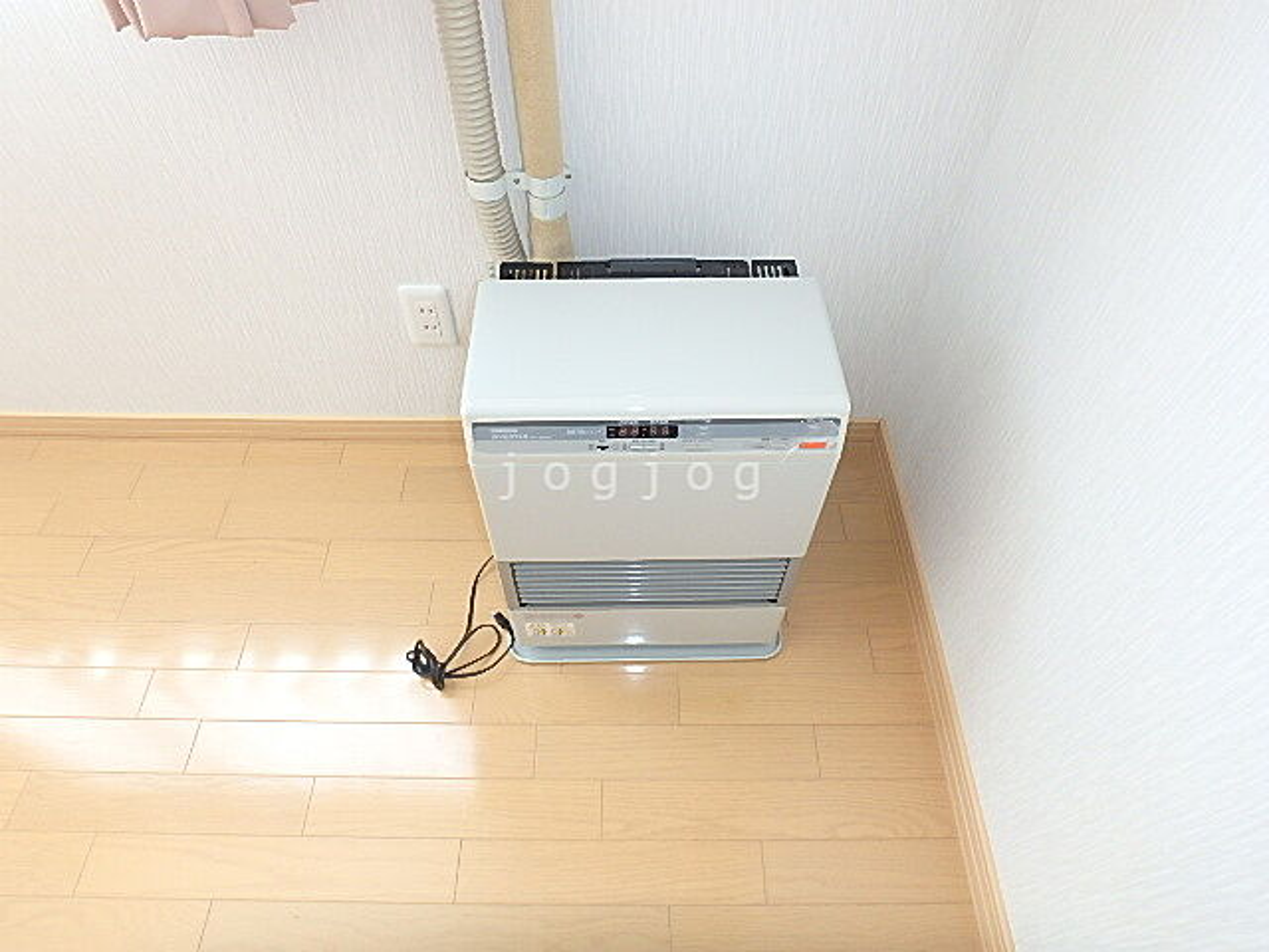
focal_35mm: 21
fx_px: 770
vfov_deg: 63.4
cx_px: 634
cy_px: 476
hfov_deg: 79.0
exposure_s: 1/40
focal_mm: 3.7
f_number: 3.5
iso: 200
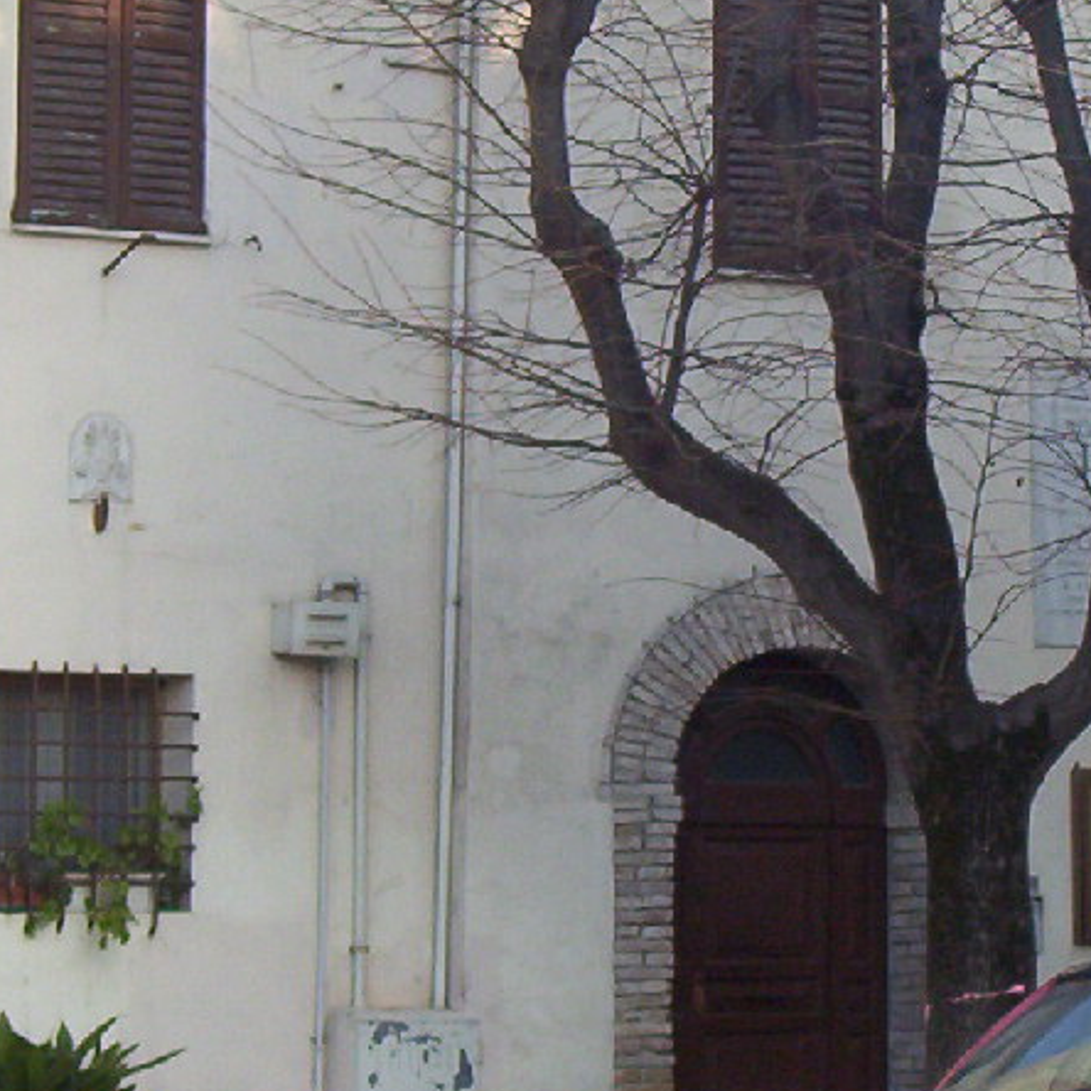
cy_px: 312
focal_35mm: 151
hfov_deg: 11.5
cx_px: 799
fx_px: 5384
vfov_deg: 11.5
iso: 100
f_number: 3.54
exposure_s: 1/415
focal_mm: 9.98
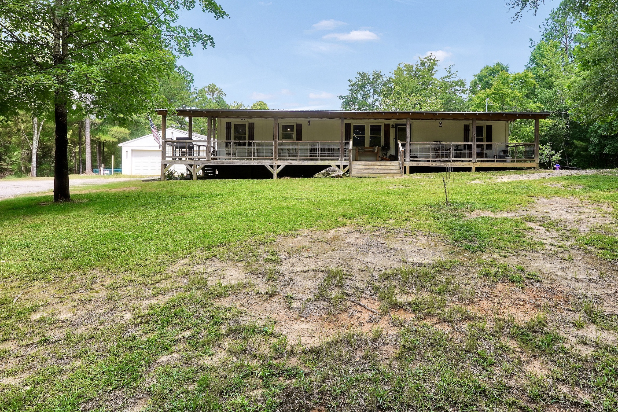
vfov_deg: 61.4
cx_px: 349
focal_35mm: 20
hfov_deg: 83.5
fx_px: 343
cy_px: 165
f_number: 6.3
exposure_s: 1/100
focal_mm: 10
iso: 100
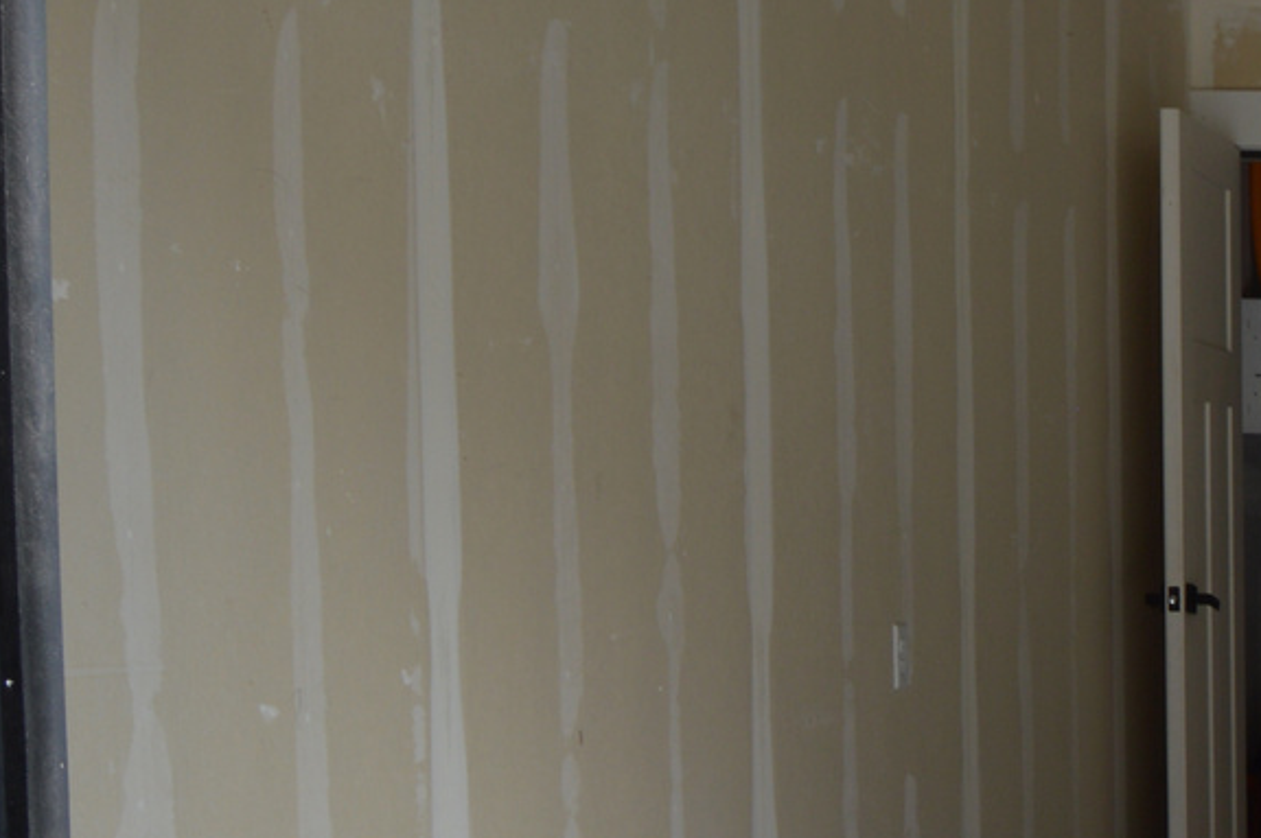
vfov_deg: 13.9
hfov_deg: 18.1
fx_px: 3360
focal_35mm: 96
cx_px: 2078
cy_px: 908
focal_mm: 18
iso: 100
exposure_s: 1/200
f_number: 7.1
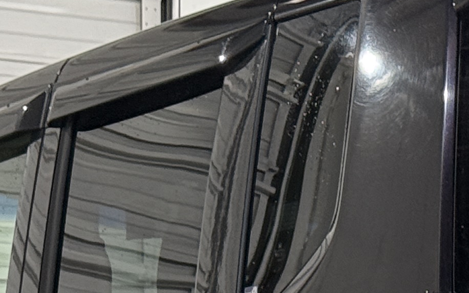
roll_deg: -0.2
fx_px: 2862
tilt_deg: +0.1
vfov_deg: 5.7
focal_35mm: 224
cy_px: 539
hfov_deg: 9.3
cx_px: 459
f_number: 1.78
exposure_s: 1/60
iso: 160
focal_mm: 6.76
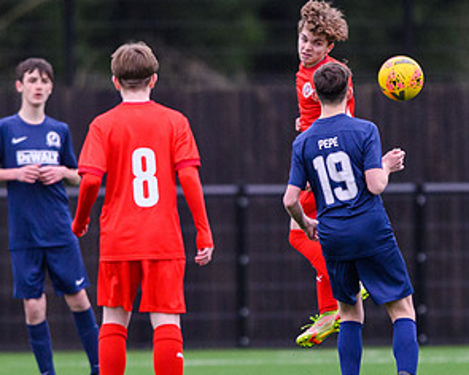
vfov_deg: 1.3
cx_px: 246
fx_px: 16060
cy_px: 254
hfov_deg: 1.7
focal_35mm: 1157
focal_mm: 400
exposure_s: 1/2000
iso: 3600
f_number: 2.8
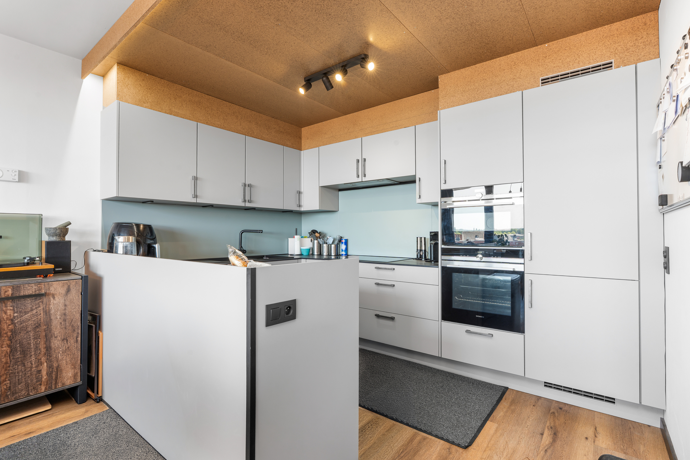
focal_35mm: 17
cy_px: 231
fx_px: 326
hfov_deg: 93.3
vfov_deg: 70.4
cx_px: 346
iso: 250
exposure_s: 1/5
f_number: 11
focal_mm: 16
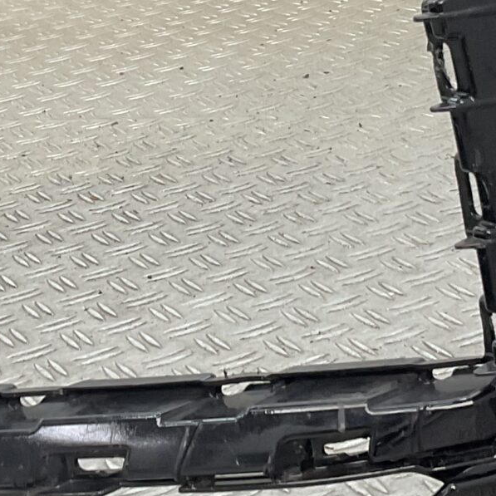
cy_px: 66
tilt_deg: -14.9
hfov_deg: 15.8
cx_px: 137
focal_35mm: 110
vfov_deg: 15.7
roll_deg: +6.5
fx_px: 1783
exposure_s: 1/100
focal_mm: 3
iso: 32
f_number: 1.8
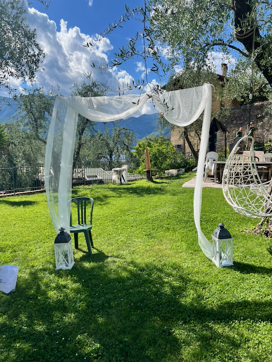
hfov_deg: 53.1
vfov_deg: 67.3
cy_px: 181
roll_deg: +0.1
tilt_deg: -5.7
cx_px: 136
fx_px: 272
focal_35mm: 26
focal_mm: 5.7
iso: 50
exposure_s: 1/4115
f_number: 1.5
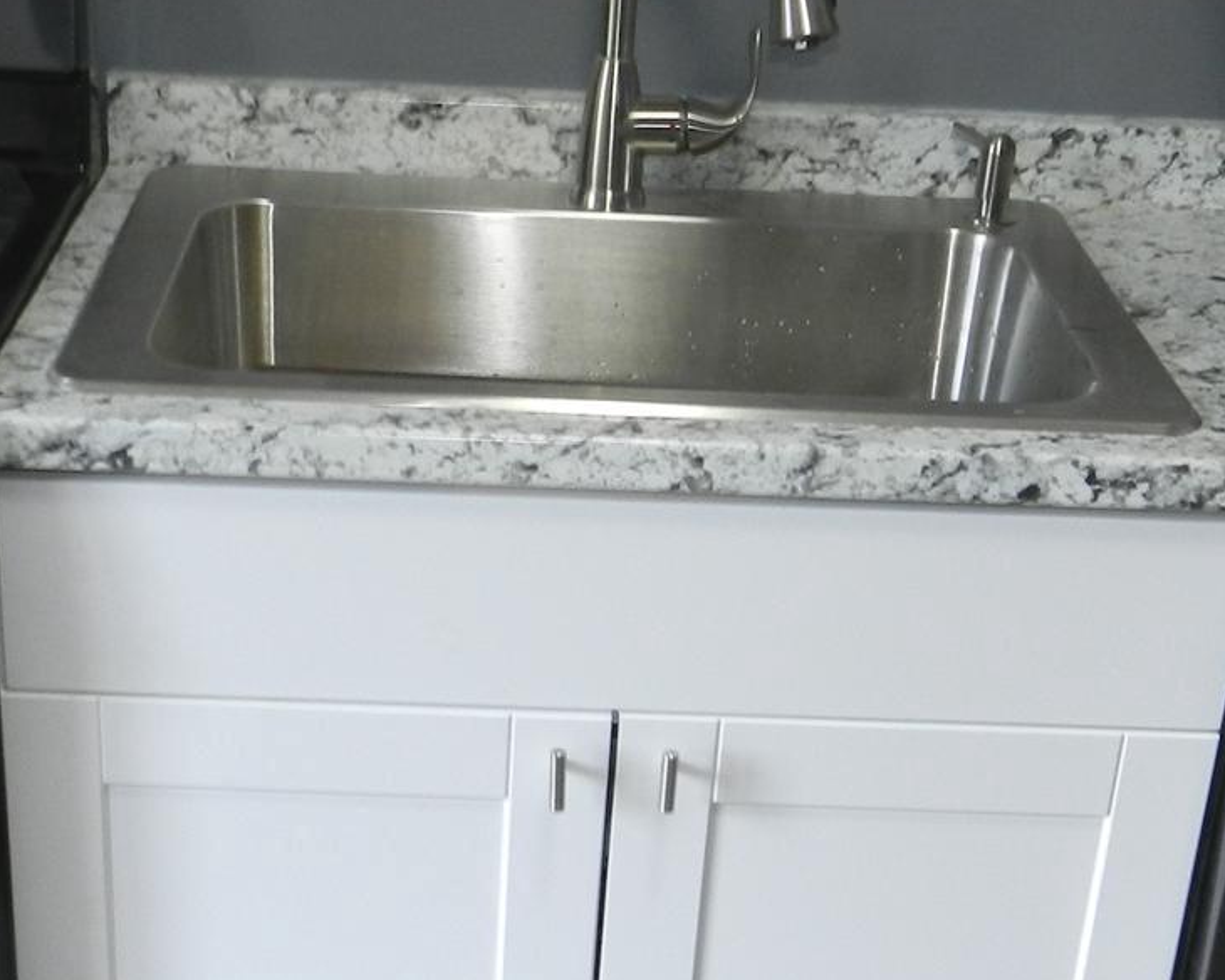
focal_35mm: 63
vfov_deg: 24.2
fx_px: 2284
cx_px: 557
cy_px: 571
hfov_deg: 30.0
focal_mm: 4
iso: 200
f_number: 3.4
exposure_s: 1/30
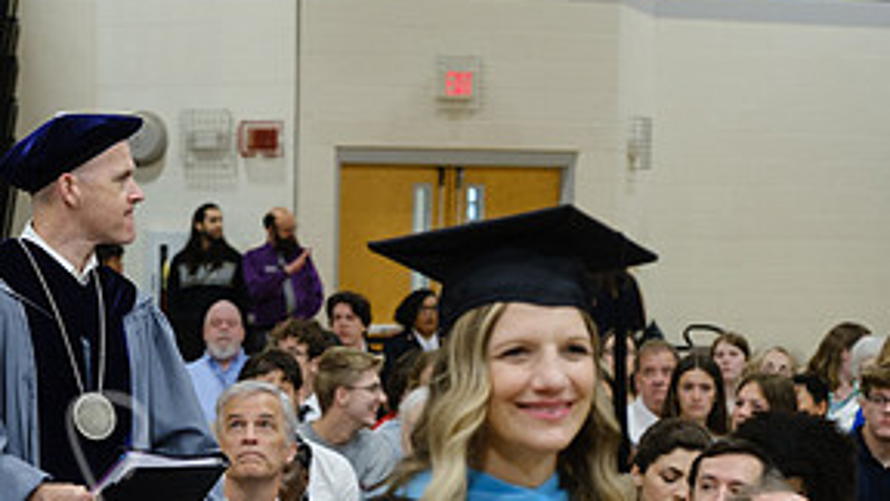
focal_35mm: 116
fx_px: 2738
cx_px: 56
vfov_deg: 10.3
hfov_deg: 18.1
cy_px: 533
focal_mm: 36.5
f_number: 3.2
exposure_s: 1/100
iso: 1250
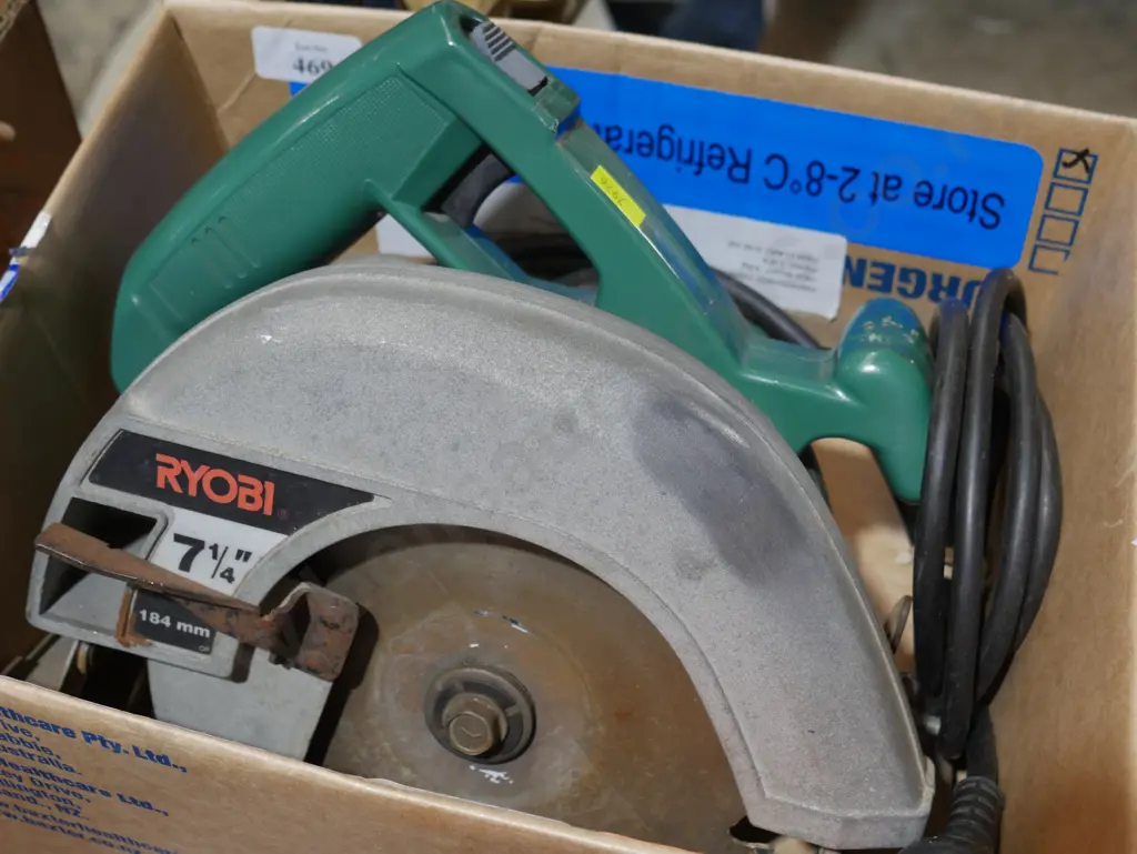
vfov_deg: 28.1
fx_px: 1709
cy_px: 427
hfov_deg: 36.8
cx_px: 568
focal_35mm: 52
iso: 640
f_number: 5.3
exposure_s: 1/60
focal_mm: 26
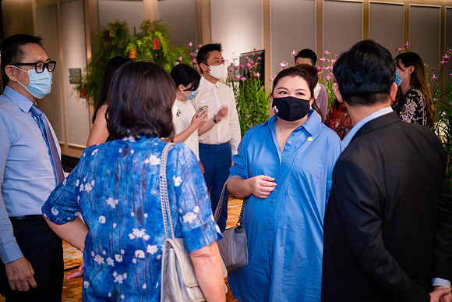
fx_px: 666
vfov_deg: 25.5
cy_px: 151
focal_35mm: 53
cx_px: 226
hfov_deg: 37.5
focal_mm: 25
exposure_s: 1/80
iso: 640
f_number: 1.7
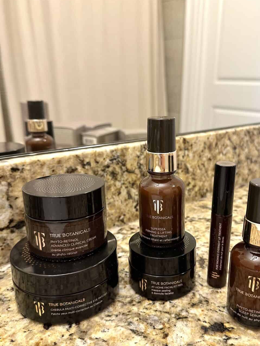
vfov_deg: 59.9
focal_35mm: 30
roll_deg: -1.3
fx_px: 300
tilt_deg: -17.8
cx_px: 150
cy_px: 182
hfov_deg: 46.6
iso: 250
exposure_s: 1/60
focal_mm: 6.86
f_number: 1.78
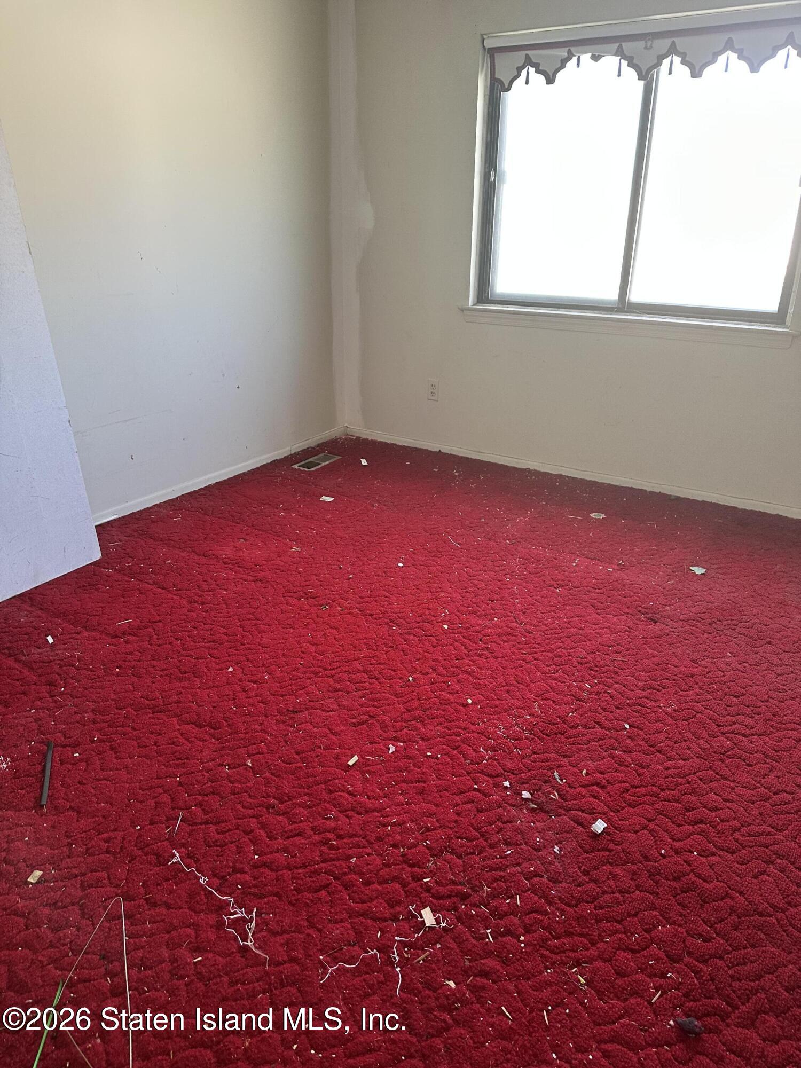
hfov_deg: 56.8
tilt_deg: -22.0
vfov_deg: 71.6
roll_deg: -1.3
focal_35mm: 24
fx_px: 740
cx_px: 400
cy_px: 534
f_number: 1.78
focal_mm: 6.86
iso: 250
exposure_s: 1/66
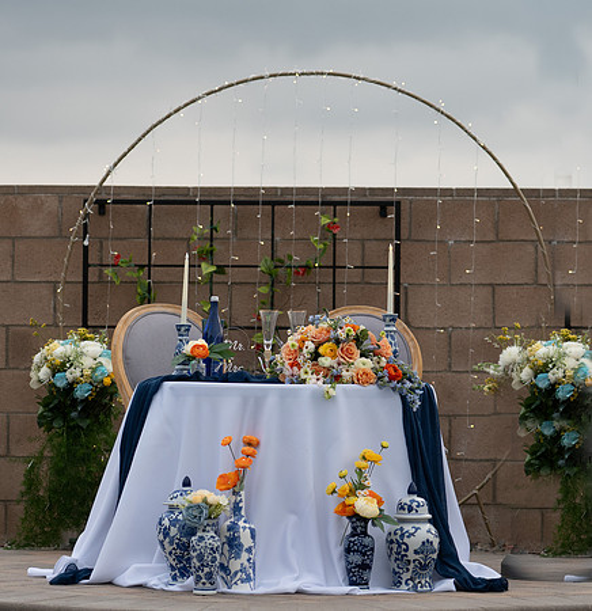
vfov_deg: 14.9
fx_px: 2338
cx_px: 311
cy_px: 222
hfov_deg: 14.4
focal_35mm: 119
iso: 400
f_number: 2.8
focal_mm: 70
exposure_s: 1/2000
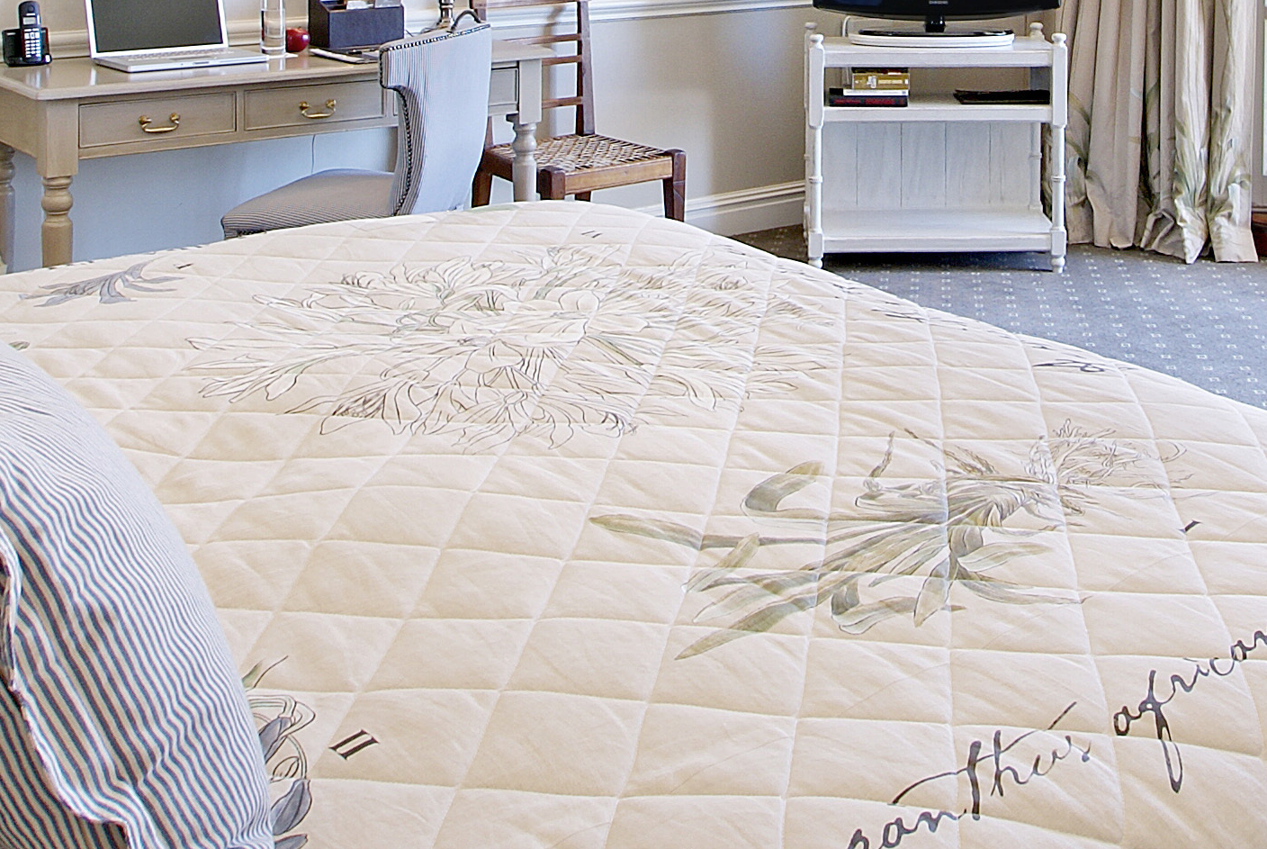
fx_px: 1599
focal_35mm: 45
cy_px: -147
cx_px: 838
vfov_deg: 26.7
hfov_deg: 42.7
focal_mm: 11
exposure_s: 1/2.5
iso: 100
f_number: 8
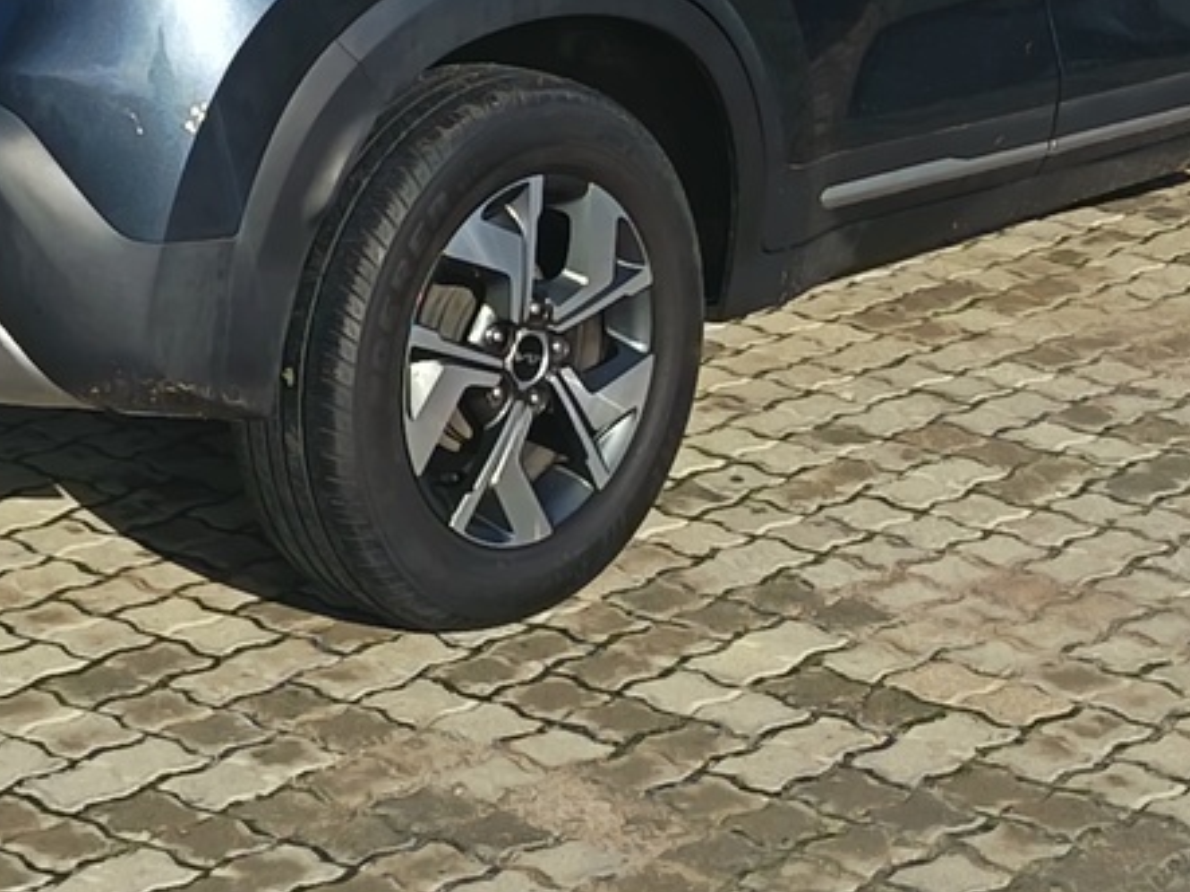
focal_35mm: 111
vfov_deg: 13.1
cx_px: 518
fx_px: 3815
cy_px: -51
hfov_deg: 17.7
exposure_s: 1/923
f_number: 1.75
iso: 100
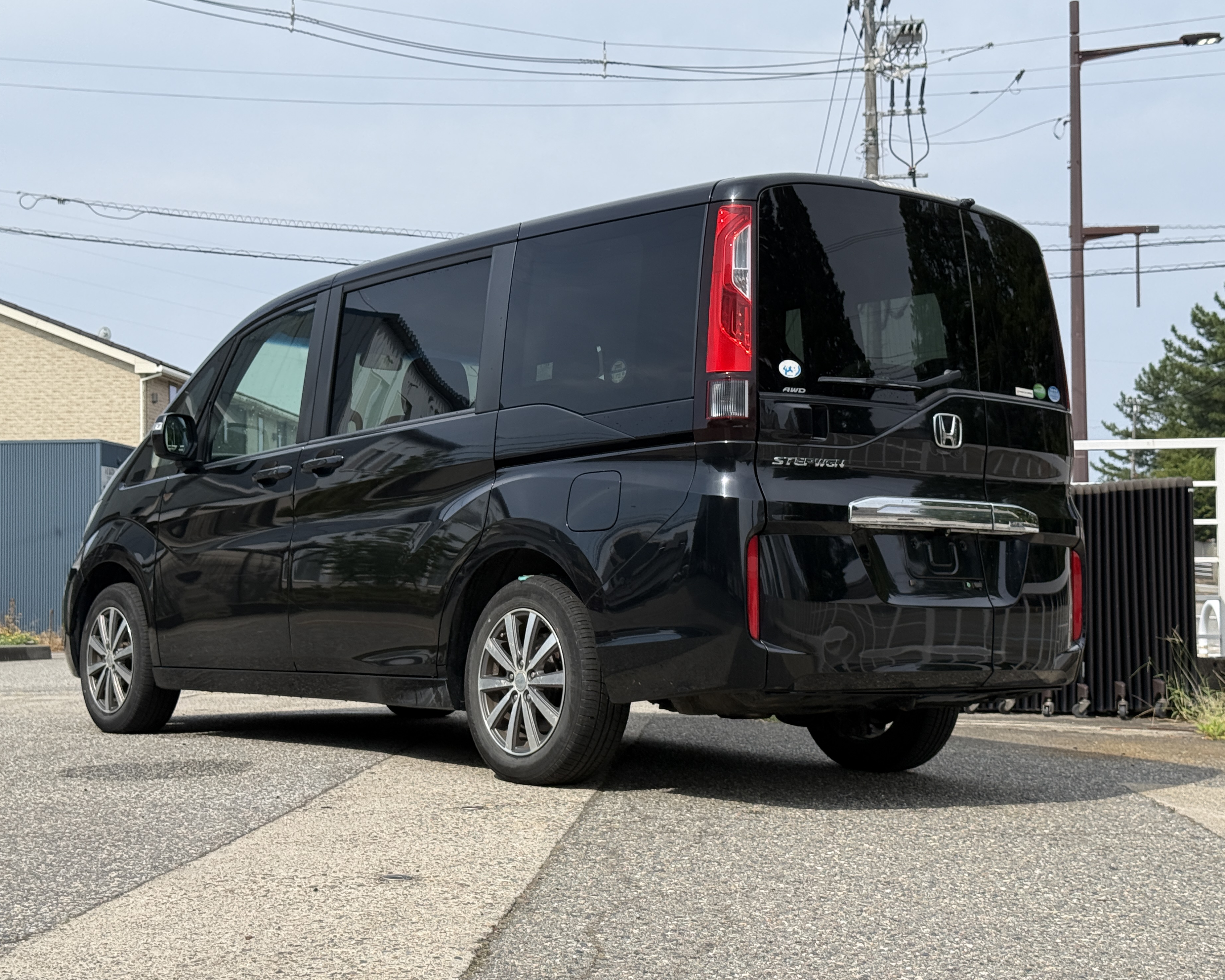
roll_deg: +0.7
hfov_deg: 36.6
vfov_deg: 29.7
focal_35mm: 51
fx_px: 1849
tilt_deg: +3.1
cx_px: 583
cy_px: 487
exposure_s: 1/4587
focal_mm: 6.76
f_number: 1.78
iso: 64
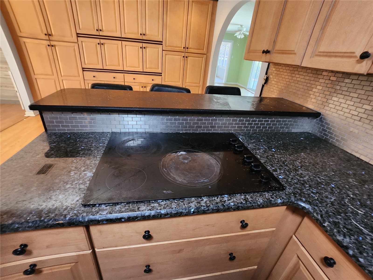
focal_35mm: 13
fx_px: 140
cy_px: 140
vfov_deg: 89.9
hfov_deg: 106.2
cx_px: 186
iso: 320
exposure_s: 1/30
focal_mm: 1.7
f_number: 2.2
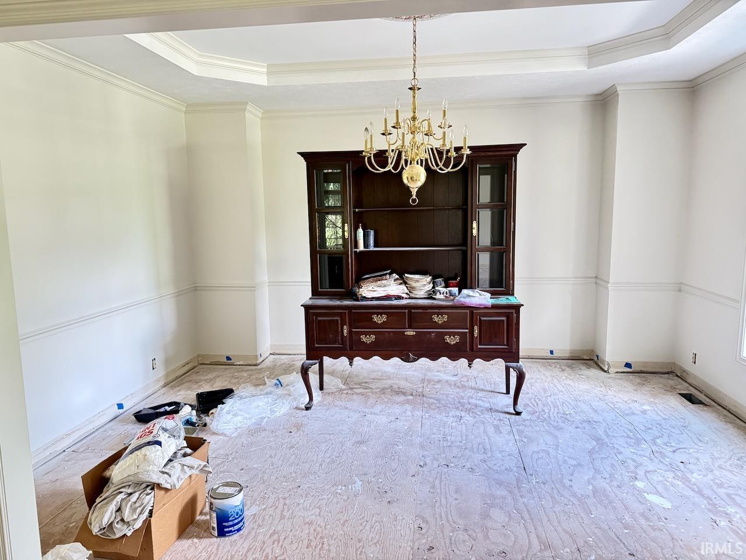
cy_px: 280
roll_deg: +1.1
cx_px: 373
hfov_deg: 71.6
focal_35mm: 24
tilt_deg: -7.6
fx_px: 517
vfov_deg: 56.8
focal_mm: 6.76
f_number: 1.78
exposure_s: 1/60
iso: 500
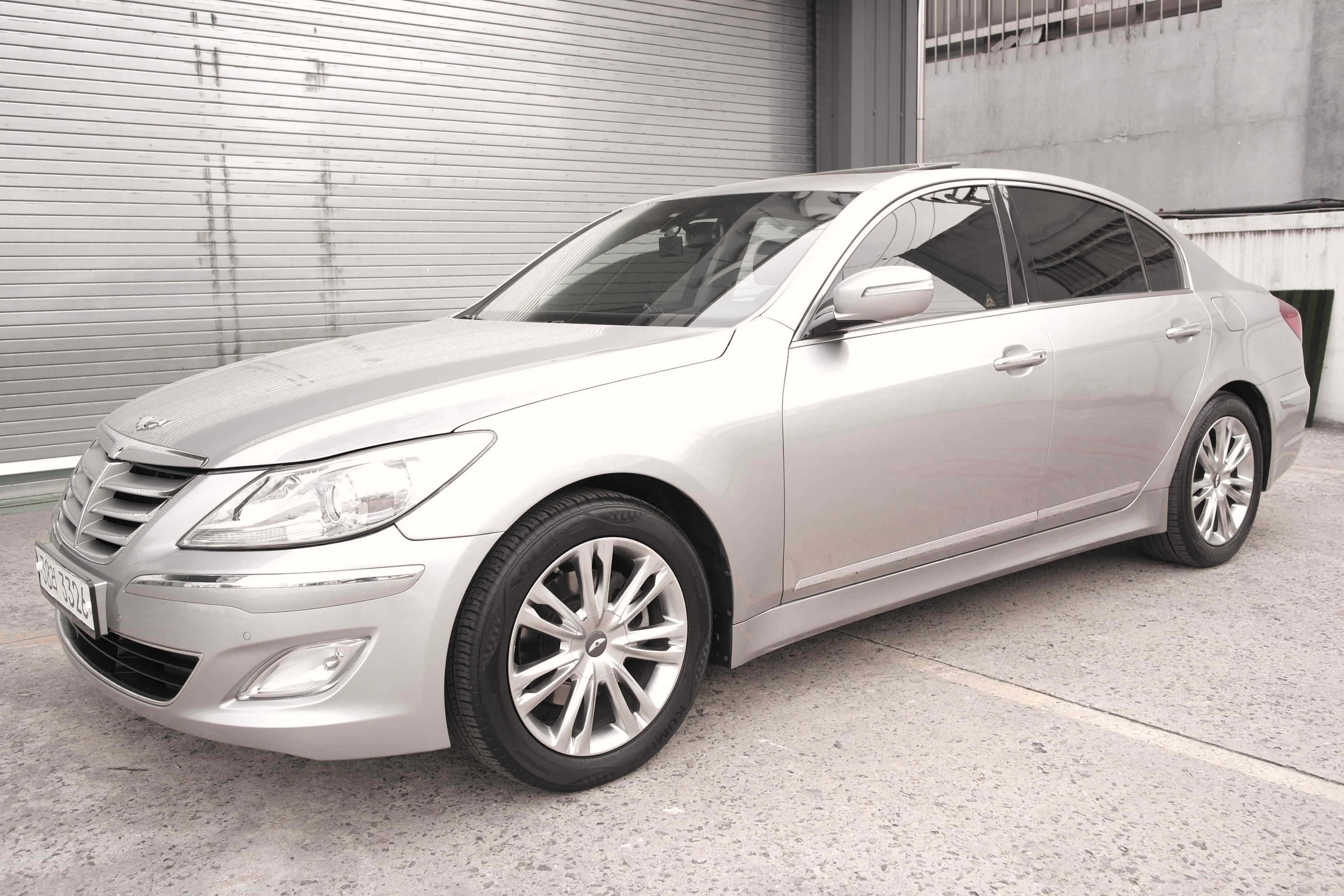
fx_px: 1120
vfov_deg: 43.6
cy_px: 448
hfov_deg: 61.9
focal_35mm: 30
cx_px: 672
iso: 100
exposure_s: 1/125
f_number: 5.6
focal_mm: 20
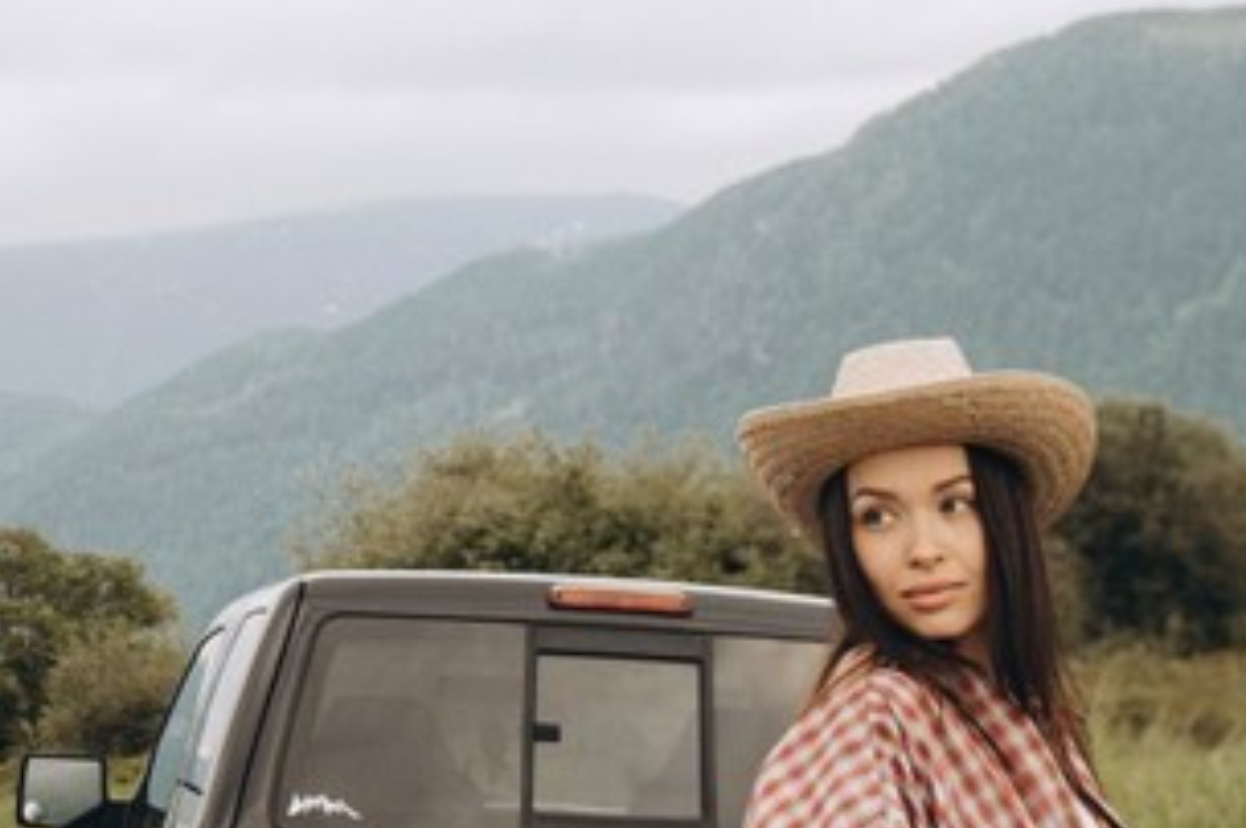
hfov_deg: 20.0
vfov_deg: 13.4
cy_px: 840
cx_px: 1107
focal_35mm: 100
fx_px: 3465
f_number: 4
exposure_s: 1/45
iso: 50
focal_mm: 31.7
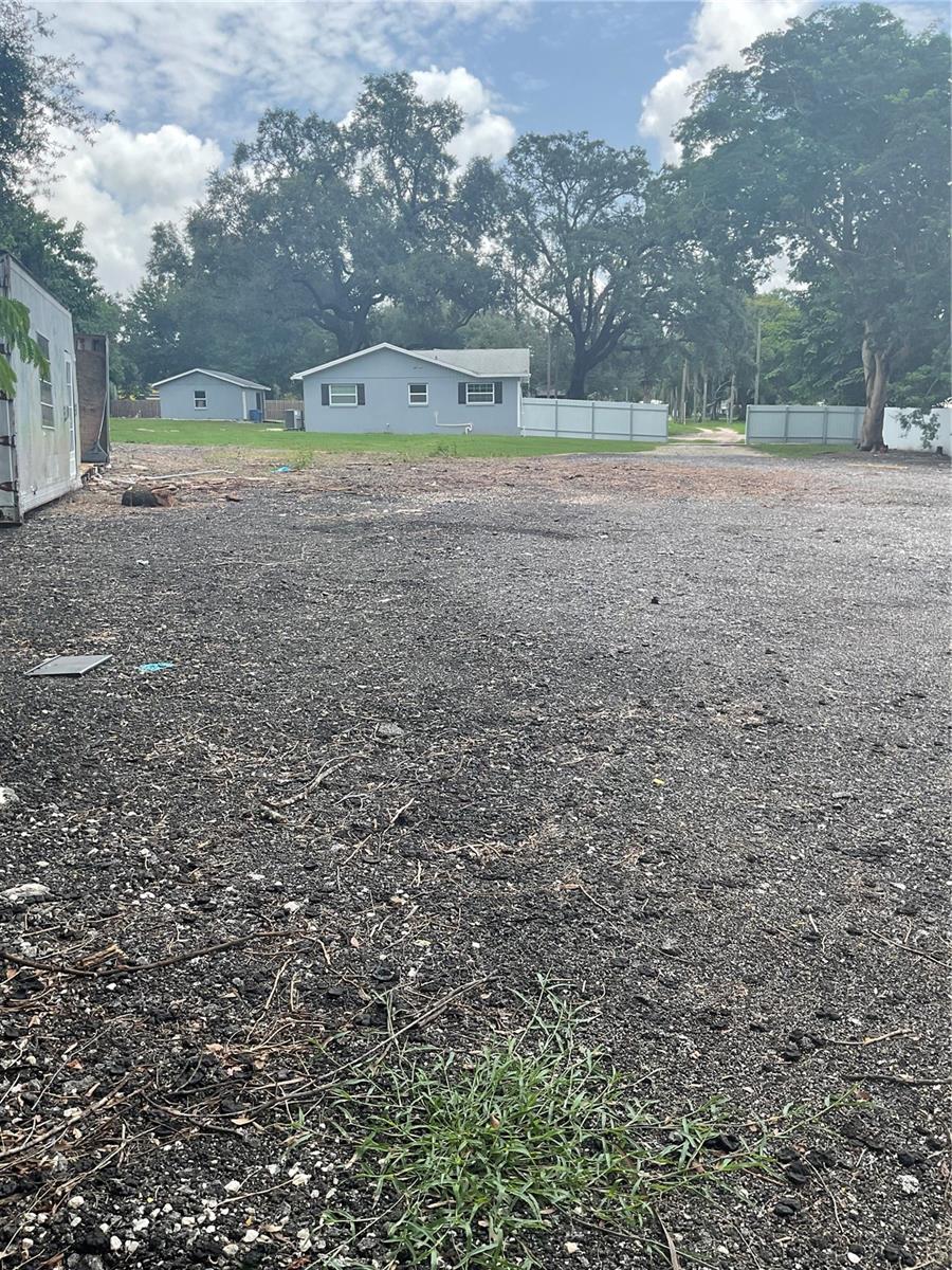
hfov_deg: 48.2
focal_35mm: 29
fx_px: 1063
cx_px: 476
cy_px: 635
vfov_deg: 61.7
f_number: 1.8
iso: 16
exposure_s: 1/580
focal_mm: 3
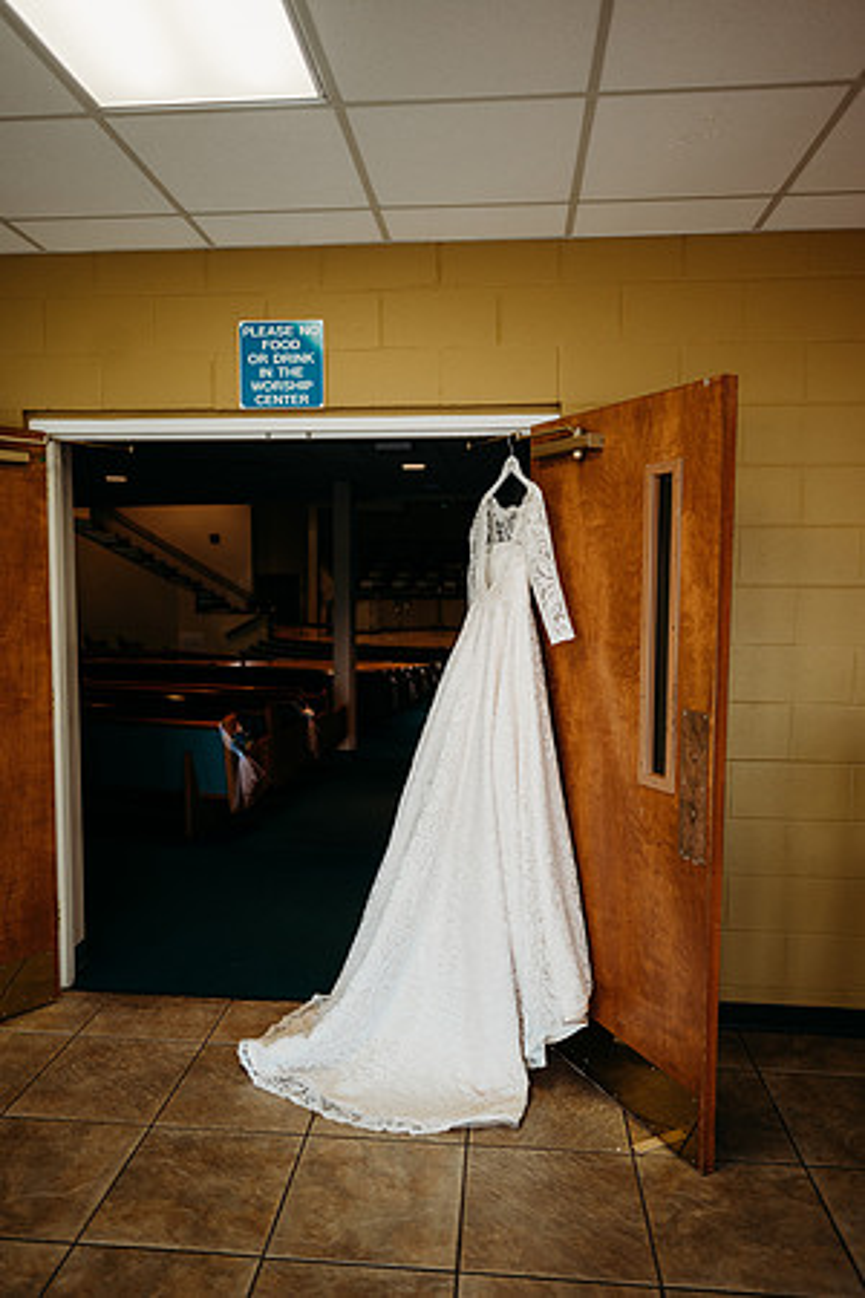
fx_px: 865
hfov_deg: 53.1
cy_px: 649
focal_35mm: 24
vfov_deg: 73.7
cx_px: 432
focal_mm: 24
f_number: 1.8
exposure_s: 1/200
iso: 400
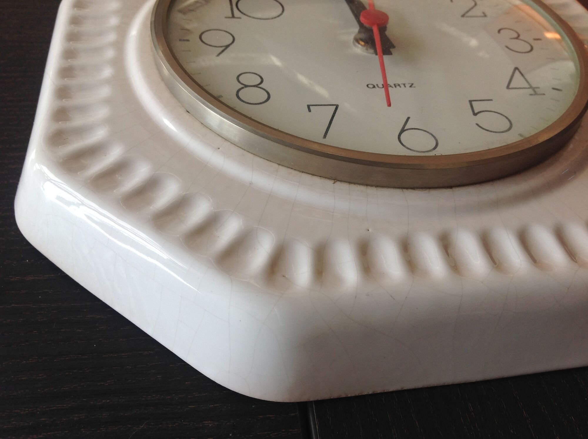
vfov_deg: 40.6
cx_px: 294
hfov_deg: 52.7
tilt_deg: -45.3
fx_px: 594
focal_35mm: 35
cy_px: 220
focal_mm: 4.28
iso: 50
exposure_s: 1/183
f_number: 2.4
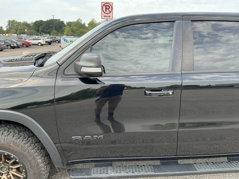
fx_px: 193
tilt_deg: -14.8
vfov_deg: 49.7
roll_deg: -1.2
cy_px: 90
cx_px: 120
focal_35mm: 28
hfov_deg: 63.4
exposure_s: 1/318
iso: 25
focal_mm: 3
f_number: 1.8
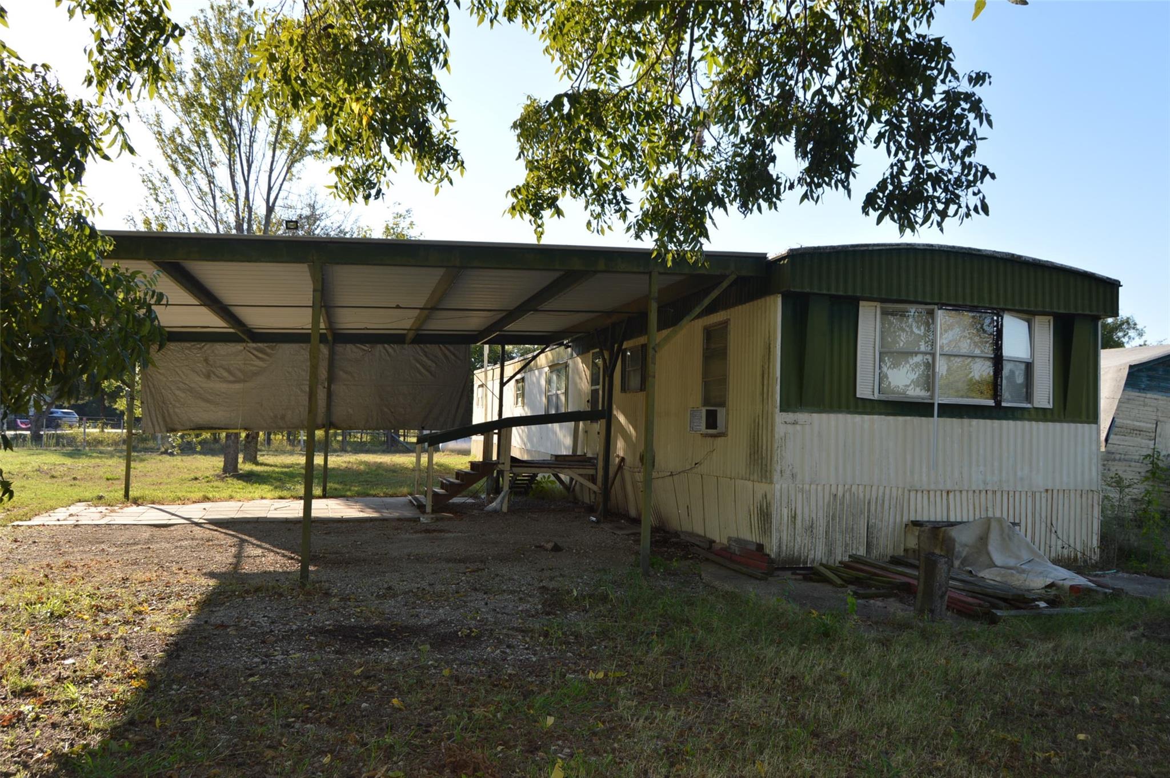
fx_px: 877
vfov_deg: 47.8
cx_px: 585
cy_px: 389
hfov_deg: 67.4
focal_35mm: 27
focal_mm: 18
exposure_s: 1/200
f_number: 6.3
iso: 100
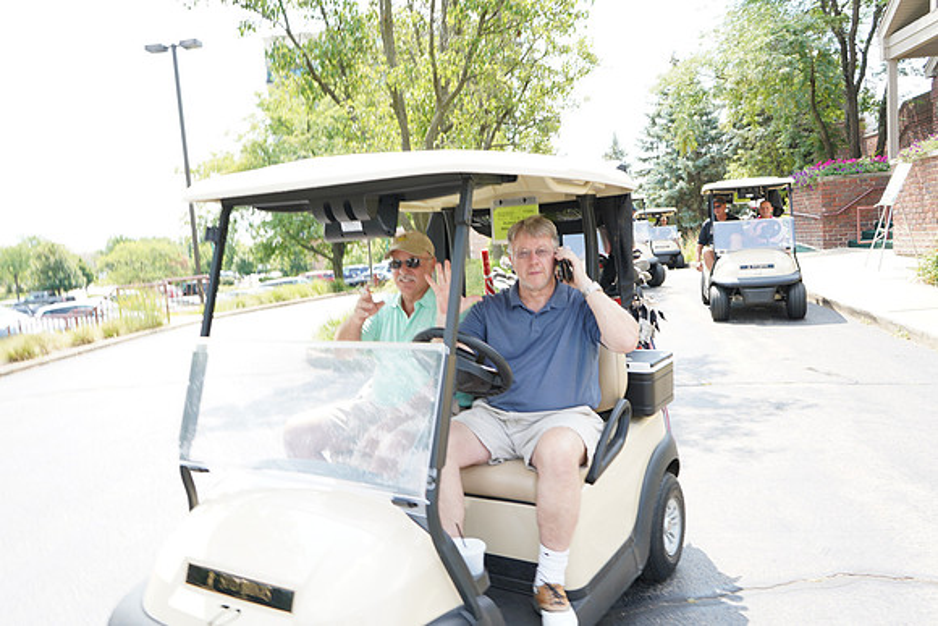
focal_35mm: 28
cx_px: 469
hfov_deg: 65.5
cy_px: 313
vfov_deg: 46.4
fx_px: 730
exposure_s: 1/125
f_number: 4.5
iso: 100
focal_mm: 28
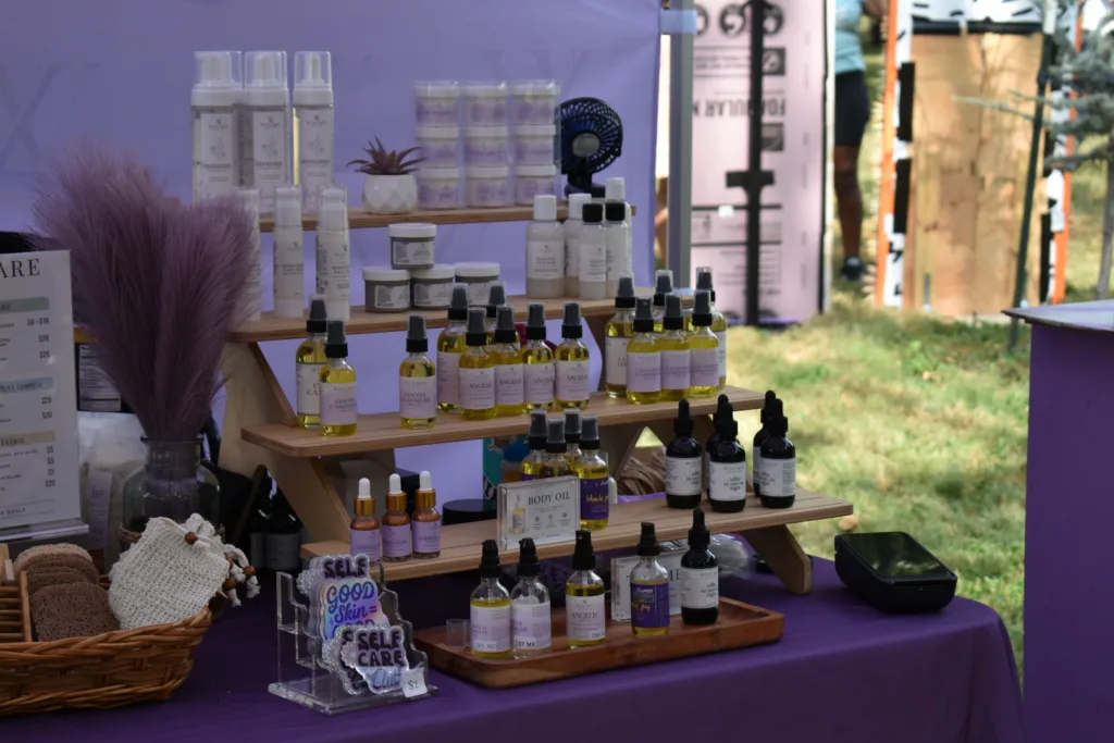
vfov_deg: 16.6
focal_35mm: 82
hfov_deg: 24.6
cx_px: 557
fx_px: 2553
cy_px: 372
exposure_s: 1/250
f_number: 6.3
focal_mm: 55
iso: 200
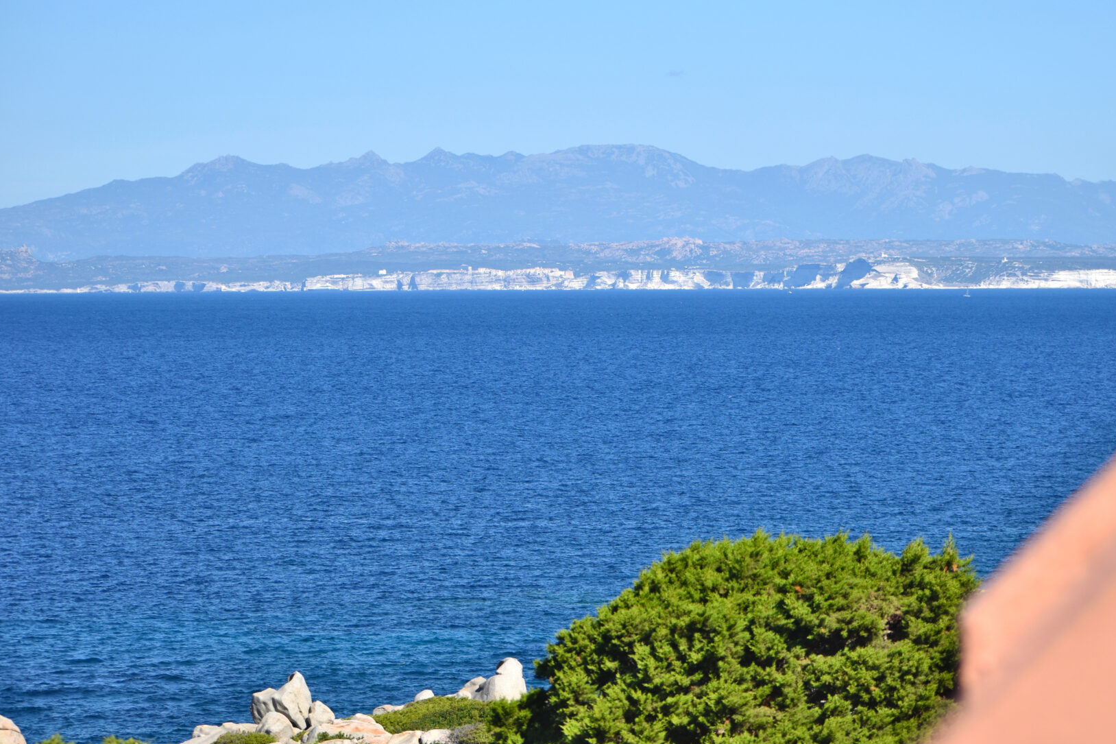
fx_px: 3998
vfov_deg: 10.6
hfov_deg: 15.9
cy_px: 325
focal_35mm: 129
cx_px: 675
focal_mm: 70
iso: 100
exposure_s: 1/1000
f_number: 4.5
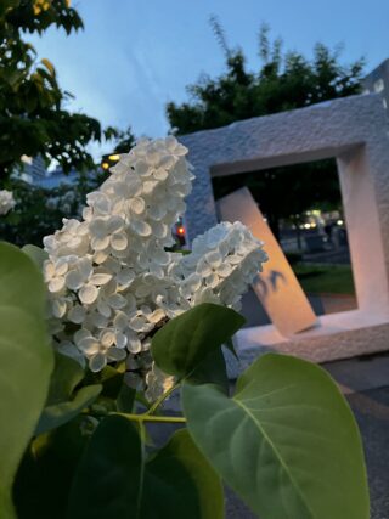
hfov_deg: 49.7
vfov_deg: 63.5
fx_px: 420
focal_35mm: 28
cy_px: 260
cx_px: 194
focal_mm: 3.99
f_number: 1.8
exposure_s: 1/37
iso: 400
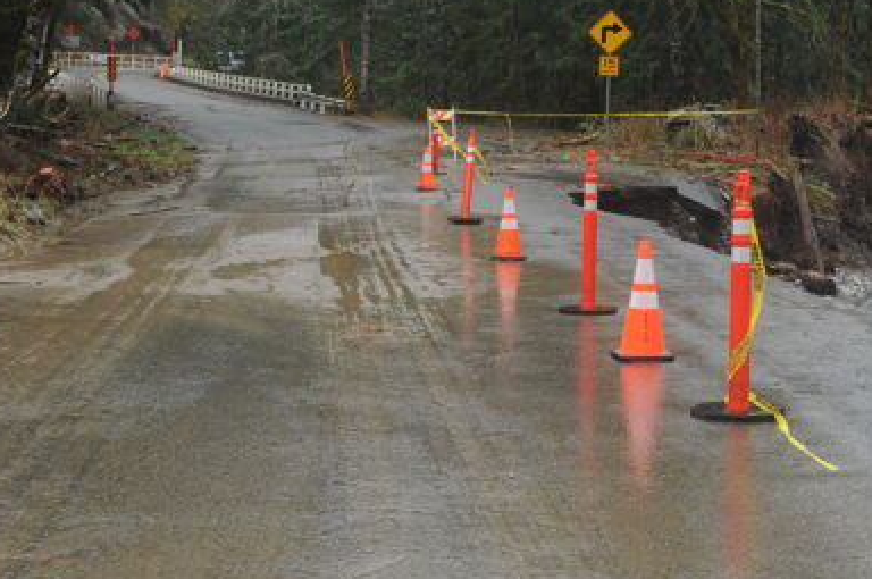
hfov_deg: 27.0
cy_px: 136
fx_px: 1766
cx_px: 738
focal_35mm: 73
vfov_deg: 18.5
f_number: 5.6
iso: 320
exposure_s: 1/50
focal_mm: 35
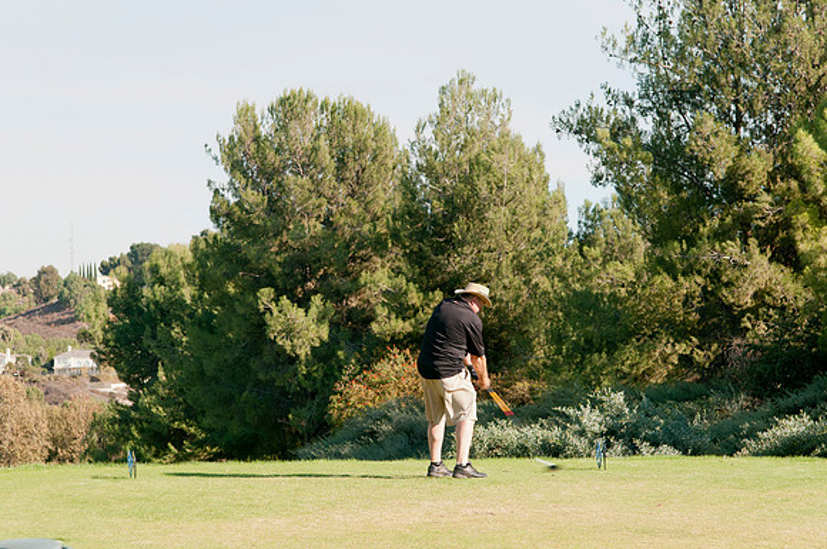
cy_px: 274
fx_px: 1893
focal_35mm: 82
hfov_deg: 24.6
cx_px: 414
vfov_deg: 16.5
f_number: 6.3
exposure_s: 1/160
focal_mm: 55
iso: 250
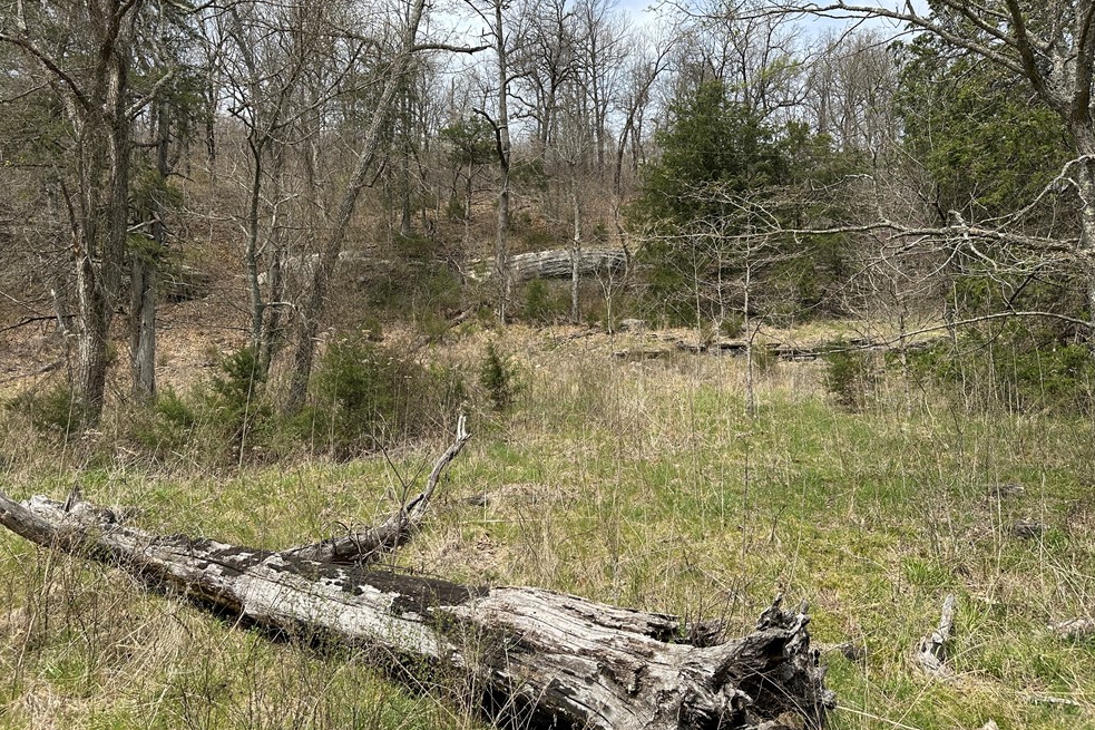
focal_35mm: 26
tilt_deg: +9.8
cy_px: 330
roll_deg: -0.2
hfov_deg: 69.4
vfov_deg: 49.5
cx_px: 546
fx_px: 791
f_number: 1.78
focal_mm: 6.86
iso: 80
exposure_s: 1/3472
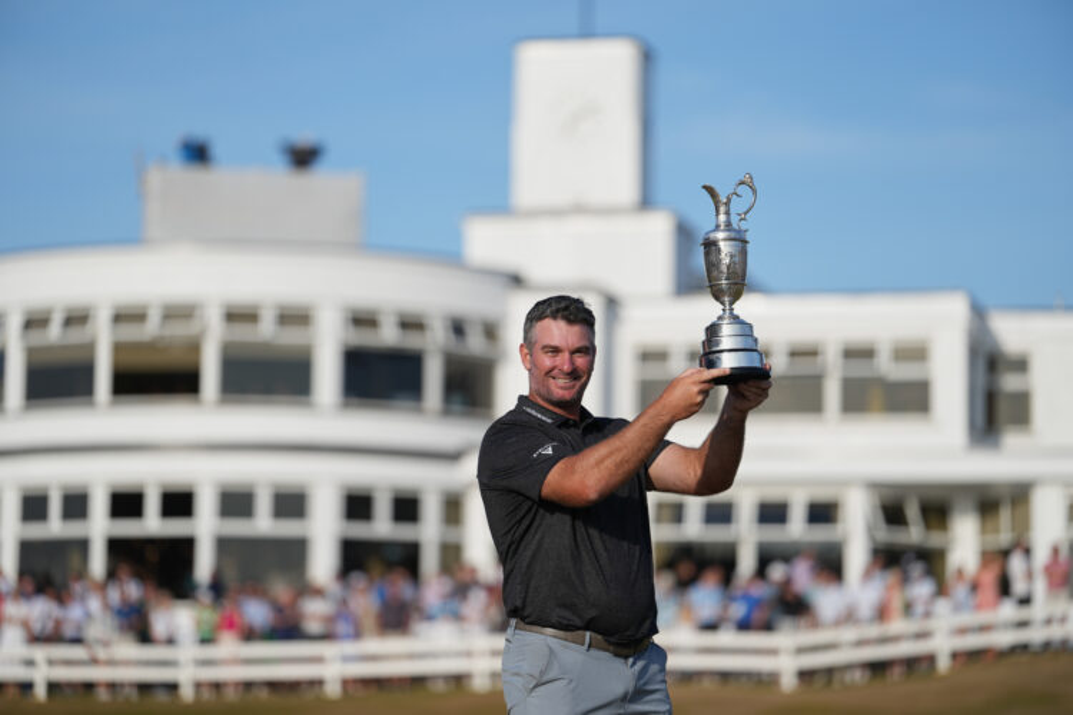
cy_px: 358
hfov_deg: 17.6
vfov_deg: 11.8
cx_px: 536
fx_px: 3457
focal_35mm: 116
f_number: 2
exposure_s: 1/5000
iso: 125
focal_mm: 116
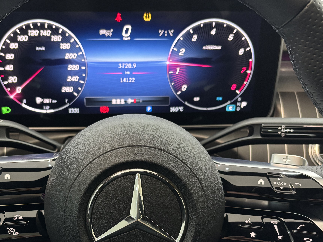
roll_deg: +0.0
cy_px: 179
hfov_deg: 43.7
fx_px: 401
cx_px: 133
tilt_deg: -32.8
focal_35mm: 43
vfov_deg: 33.0
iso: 500
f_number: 1.6
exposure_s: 1/34
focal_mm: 5.96
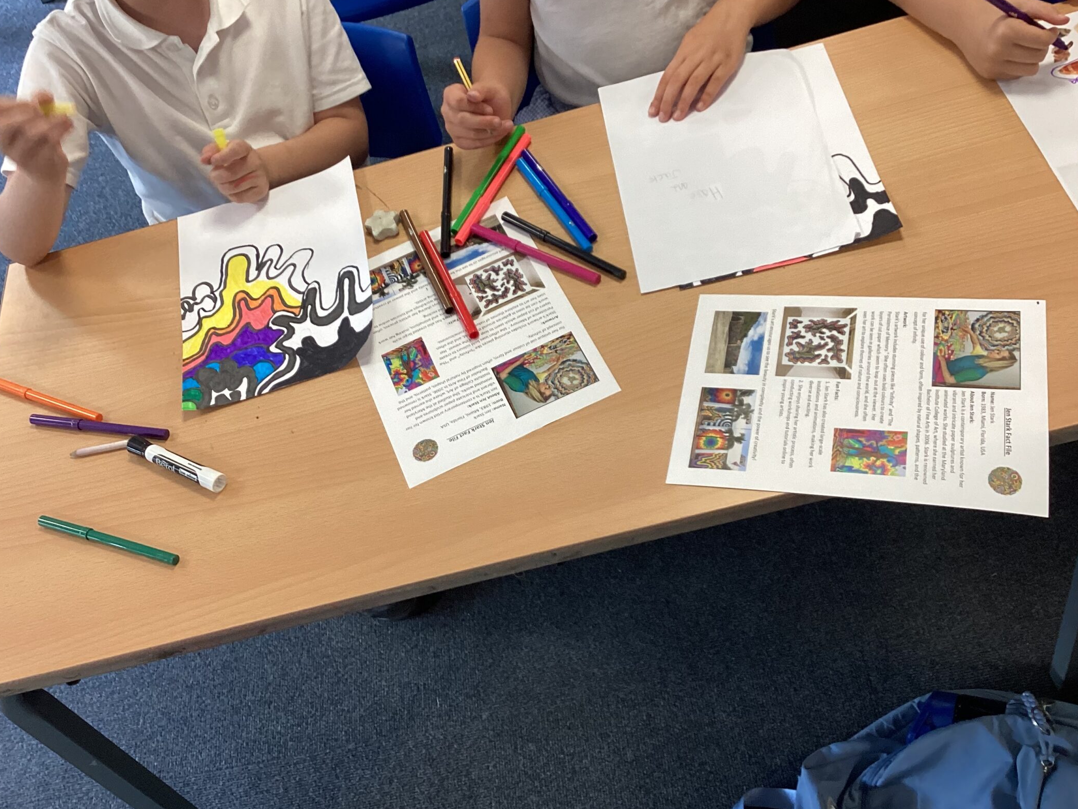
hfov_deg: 49.0
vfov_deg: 37.7
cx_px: 515
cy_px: 382
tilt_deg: -51.6
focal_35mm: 38
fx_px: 1183
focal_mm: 3.3
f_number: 2.4
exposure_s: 1/50
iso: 100
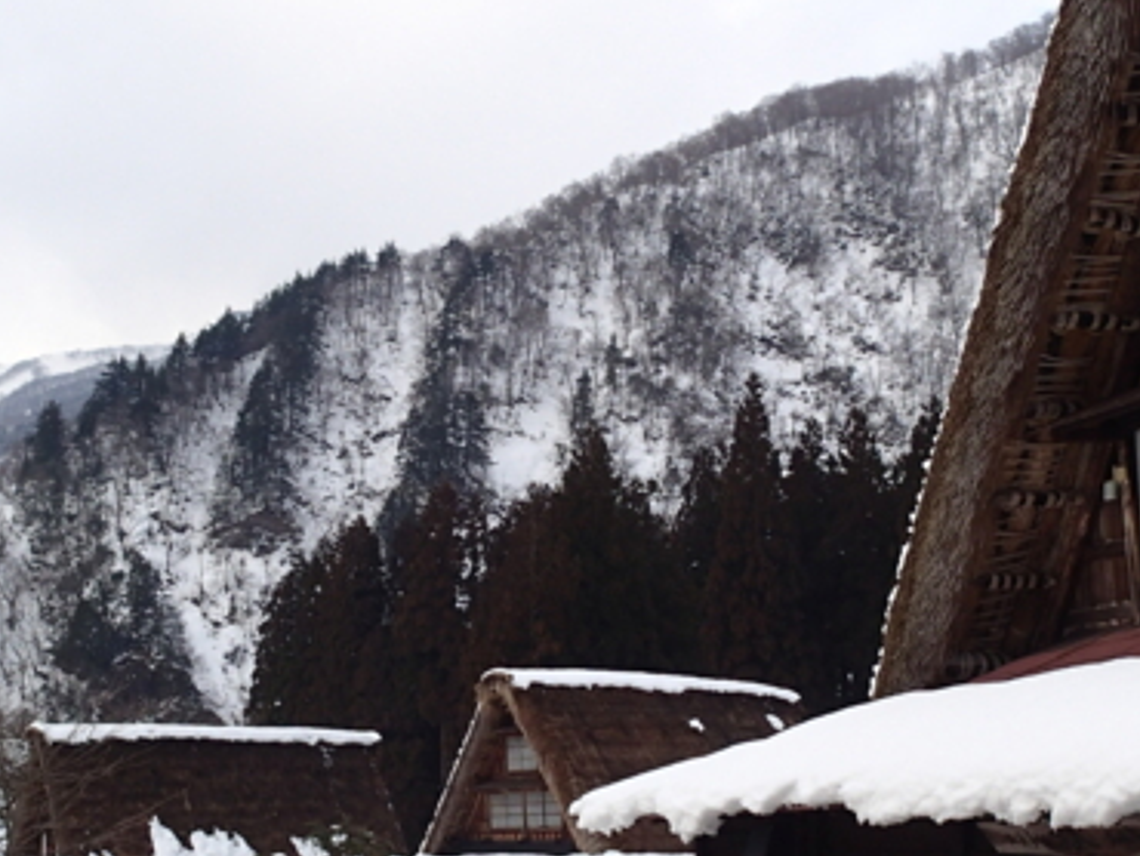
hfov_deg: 35.4
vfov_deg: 26.8
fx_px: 1780
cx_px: 444
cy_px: 625
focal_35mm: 54
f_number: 2.8
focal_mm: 4.5
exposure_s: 1/800
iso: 100
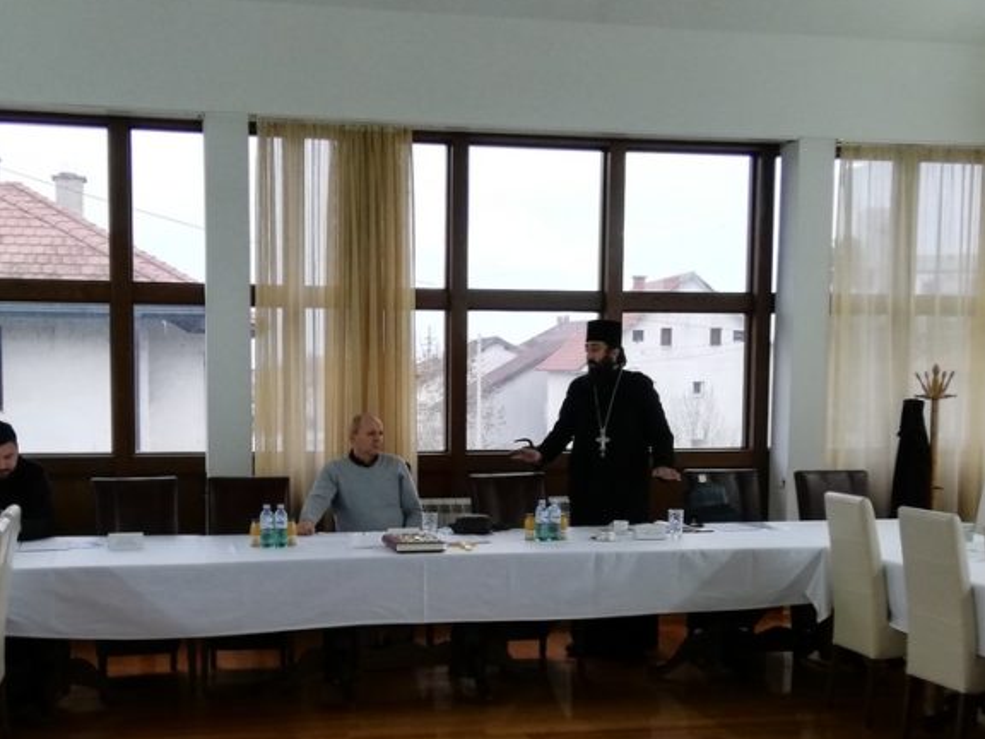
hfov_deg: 39.6
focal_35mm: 48
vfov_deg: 30.1
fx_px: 1366
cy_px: 481
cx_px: 424
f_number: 2.2
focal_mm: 3.81
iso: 200
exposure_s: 1/50
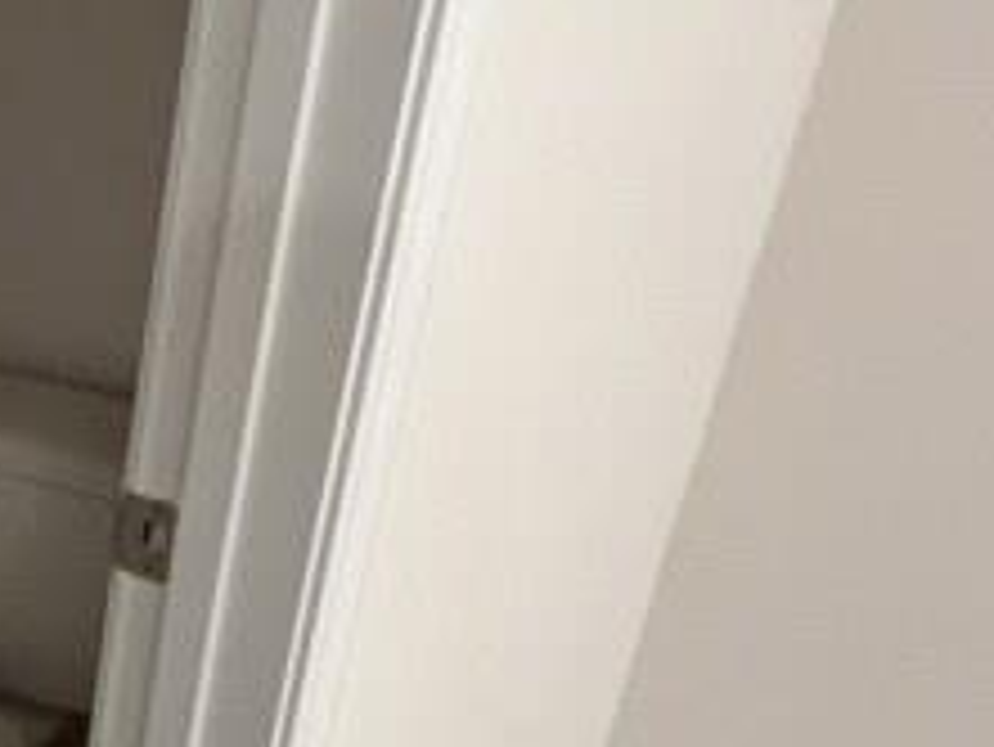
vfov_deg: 30.6
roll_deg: -0.6
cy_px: 518
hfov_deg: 28.2
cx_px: -468
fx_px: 1350
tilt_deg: -23.8
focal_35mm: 47
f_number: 1.8
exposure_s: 1/60
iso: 250
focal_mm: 1.57
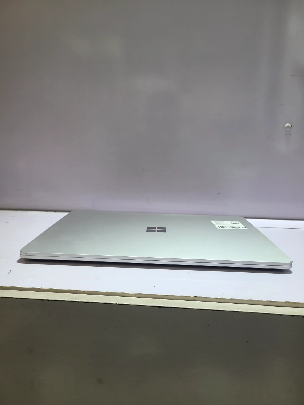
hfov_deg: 53.1
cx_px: 152
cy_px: 202
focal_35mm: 26
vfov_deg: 67.3
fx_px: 304
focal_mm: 5.4
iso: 40
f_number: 1.8
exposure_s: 1/50
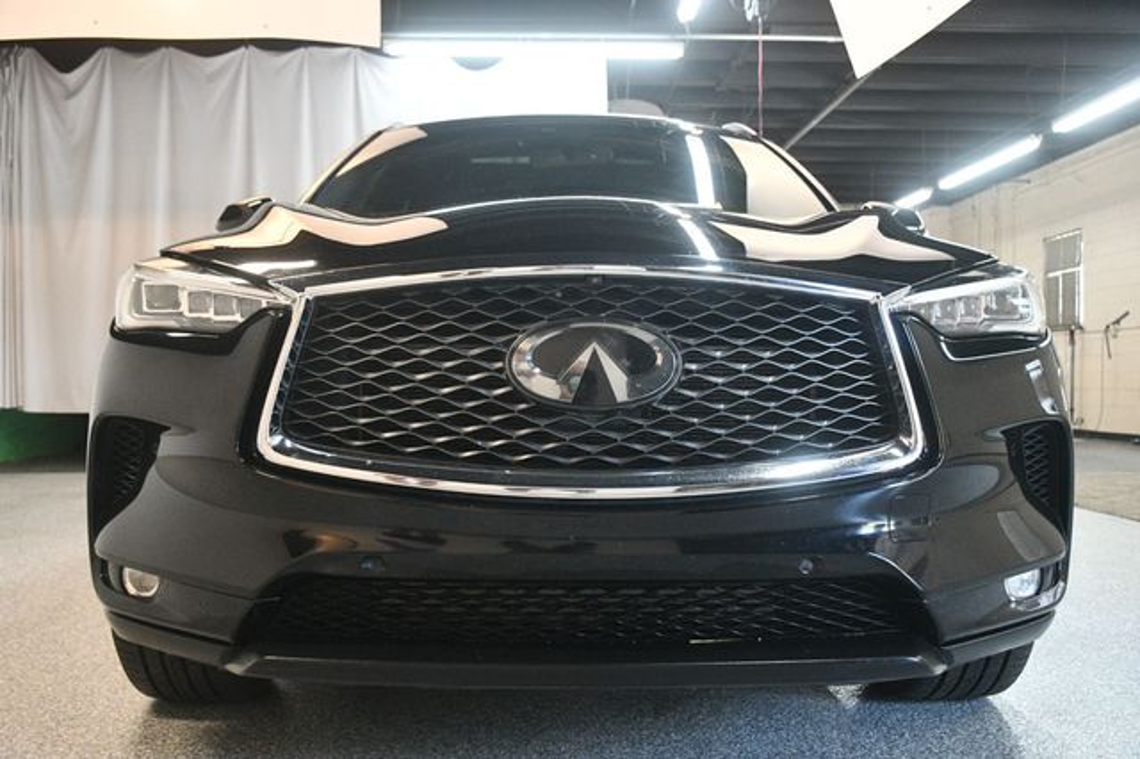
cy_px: 380
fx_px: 1139
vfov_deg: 36.8
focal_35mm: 36
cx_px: 570
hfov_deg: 53.2
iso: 2800
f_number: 3.8
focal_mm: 24
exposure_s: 1/125
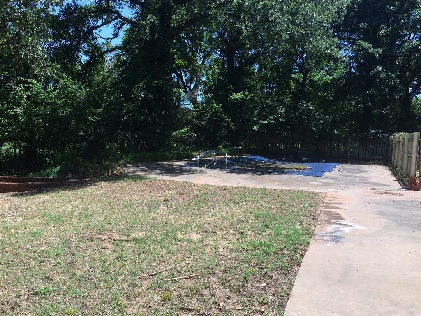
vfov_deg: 48.2
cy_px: 158
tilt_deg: -0.2
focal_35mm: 29
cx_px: 210
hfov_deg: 61.7
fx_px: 353
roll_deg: -2.8
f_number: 2.2
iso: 32
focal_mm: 4.15
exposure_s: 1/1026
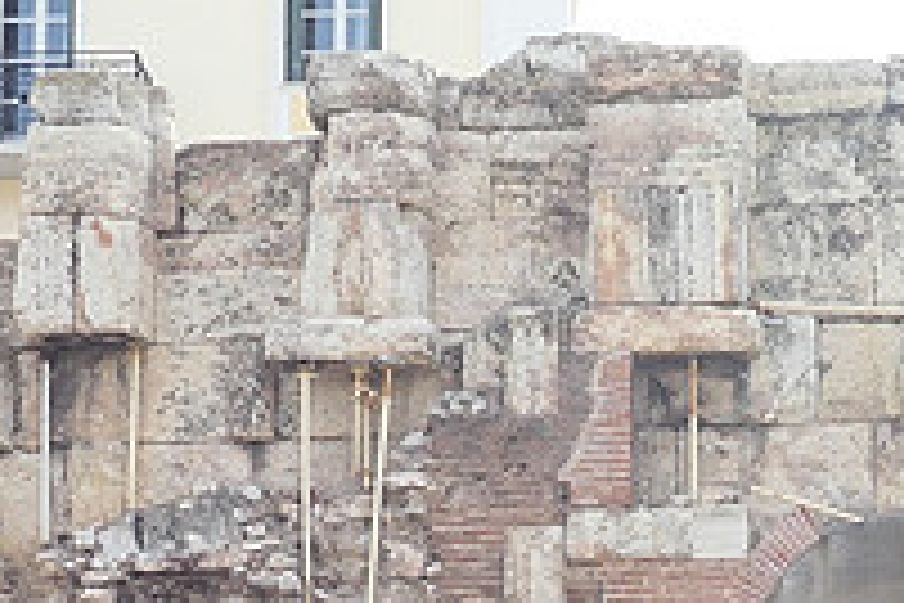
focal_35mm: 104
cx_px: 715
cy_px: 853
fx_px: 2611
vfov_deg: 12.6
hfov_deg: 19.5
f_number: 3.3
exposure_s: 1/1000
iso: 400
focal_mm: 8.8
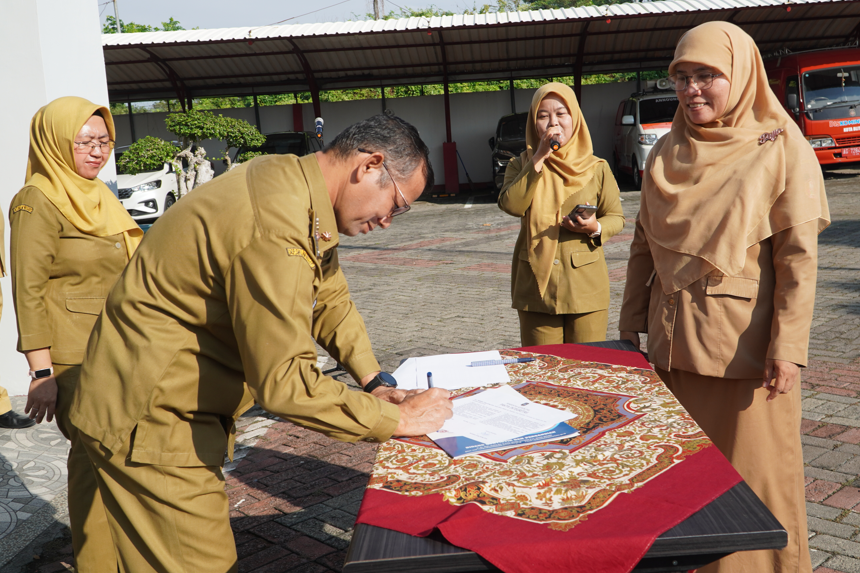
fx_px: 874
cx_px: 464
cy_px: 263
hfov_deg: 52.4
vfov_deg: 36.3
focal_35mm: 37
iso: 160
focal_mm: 21
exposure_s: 1/800
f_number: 5
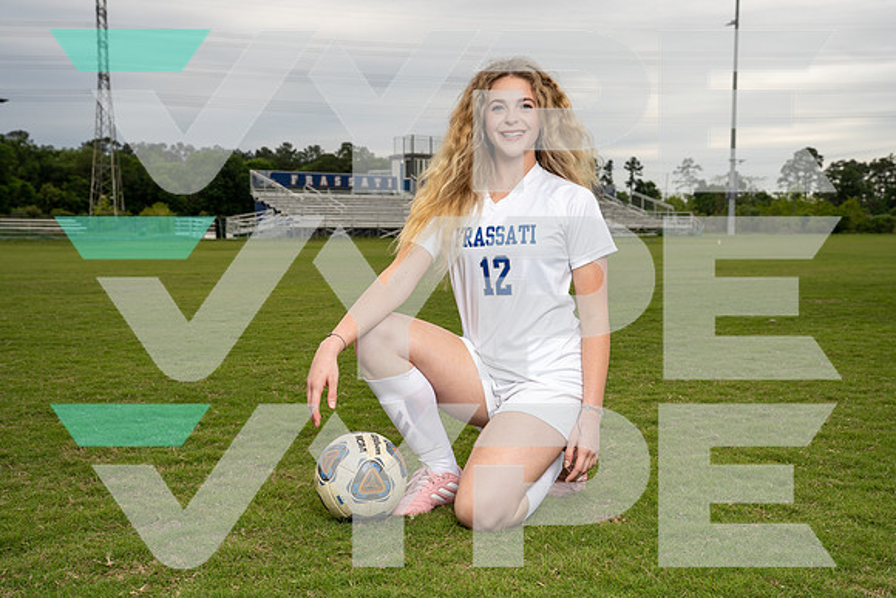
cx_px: 448
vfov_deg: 30.5
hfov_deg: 44.5
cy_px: 299
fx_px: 1095
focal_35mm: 44
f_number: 7.1
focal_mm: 44
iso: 250
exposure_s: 1/250
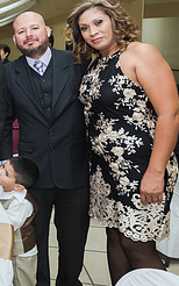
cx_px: -128
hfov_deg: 20.5
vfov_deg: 40.8
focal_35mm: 48
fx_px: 374
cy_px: 78
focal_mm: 20
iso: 1600
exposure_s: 1/100
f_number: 4
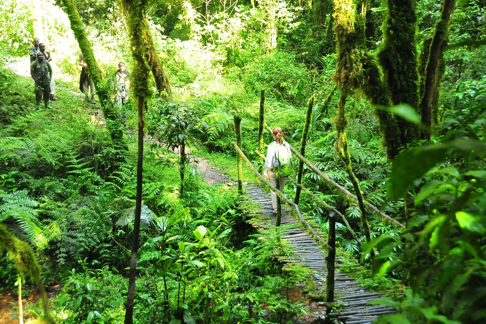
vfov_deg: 27.5
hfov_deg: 40.3
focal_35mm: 49
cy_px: 161
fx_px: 662
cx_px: 239
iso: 800
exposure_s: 1/80
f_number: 5.6
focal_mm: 32
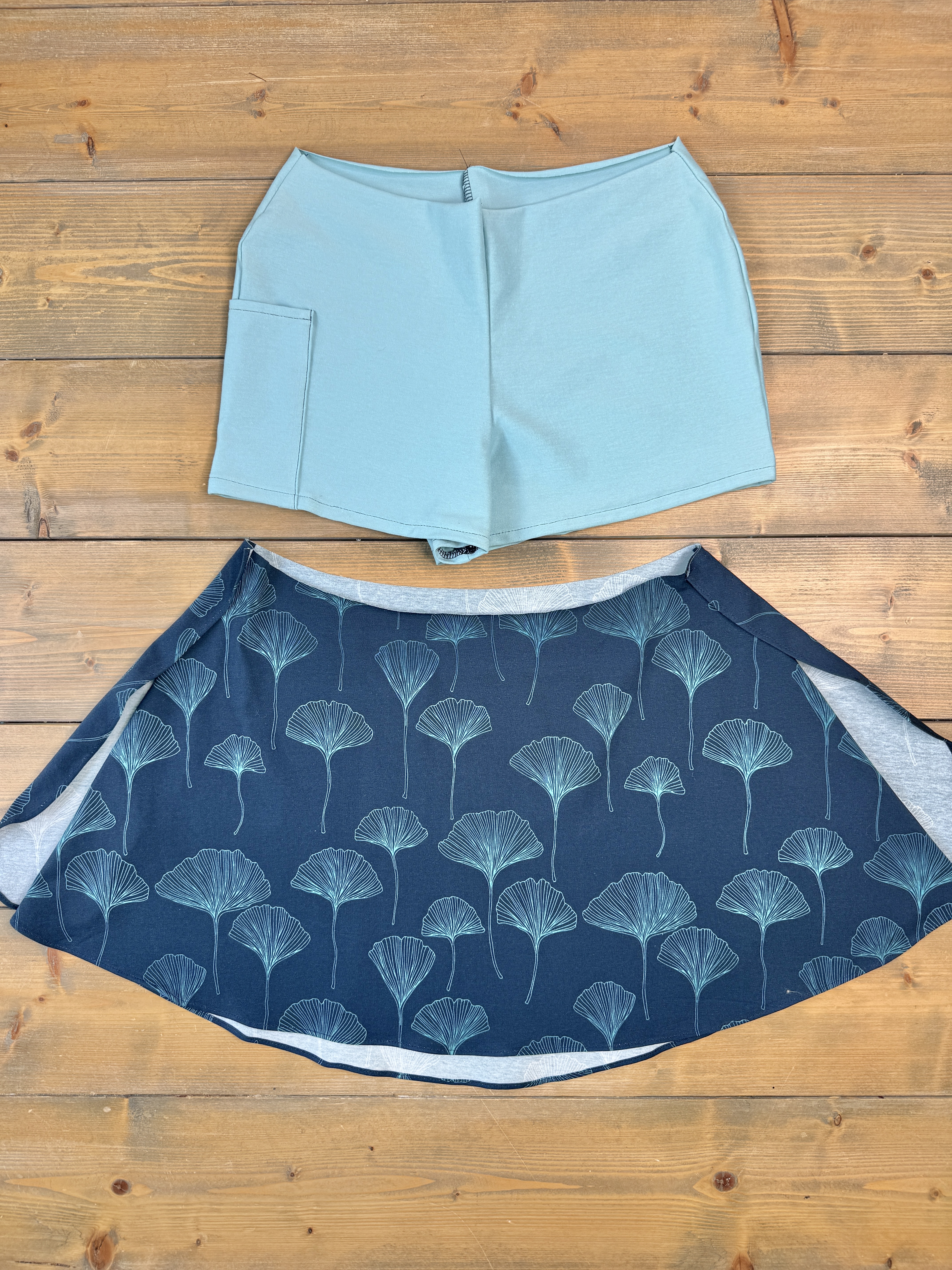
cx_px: 476
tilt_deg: -87.0
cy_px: 635
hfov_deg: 56.8
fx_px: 880
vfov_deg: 71.6
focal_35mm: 24
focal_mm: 6.76
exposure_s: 1/162
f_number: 1.78
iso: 64
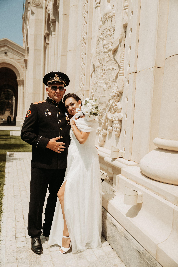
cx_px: 89
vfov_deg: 58.7
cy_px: 134
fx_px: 237
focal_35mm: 32
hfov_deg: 41.1
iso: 500
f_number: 2.8
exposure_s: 1/800
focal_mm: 32
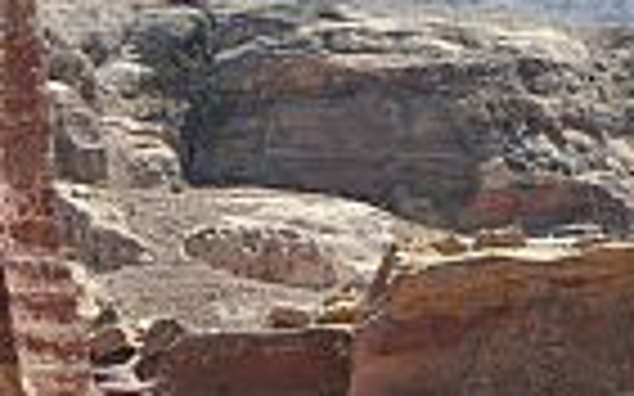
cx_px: -535
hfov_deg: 6.6
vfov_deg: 4.2
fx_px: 5389
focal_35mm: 312
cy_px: 740
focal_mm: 48
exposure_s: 1/320
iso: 200
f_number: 9
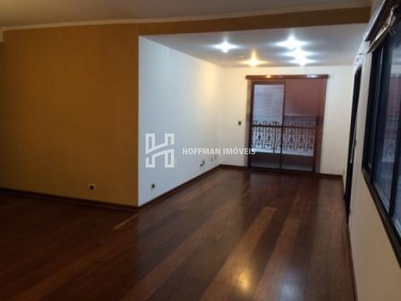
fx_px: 336
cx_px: 200
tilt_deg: -7.6
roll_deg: -1.5
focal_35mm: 29
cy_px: 150
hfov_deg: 61.7
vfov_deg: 48.2
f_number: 2.2
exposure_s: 1/30
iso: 80
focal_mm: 4.15
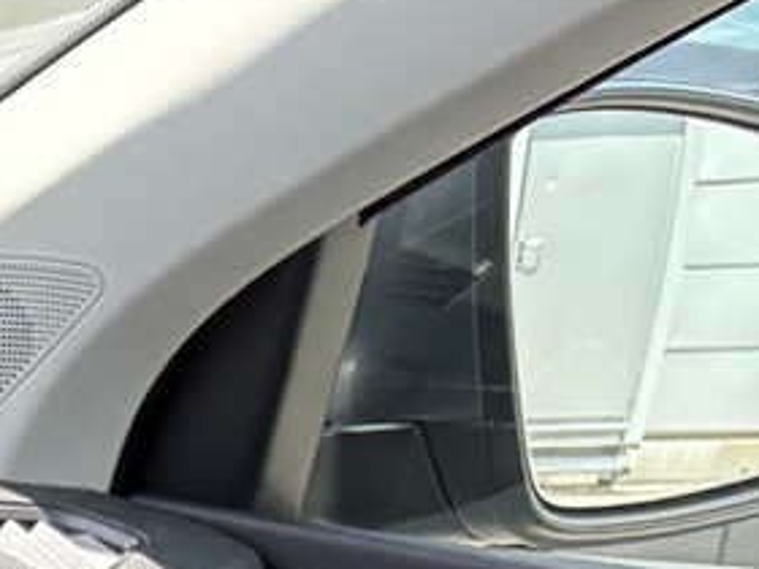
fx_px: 4100
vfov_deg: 6.8
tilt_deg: -25.7
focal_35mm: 187
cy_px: 1943
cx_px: -1523
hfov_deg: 8.7
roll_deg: -0.2
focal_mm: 5.96
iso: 64
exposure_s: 1/348
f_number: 1.6
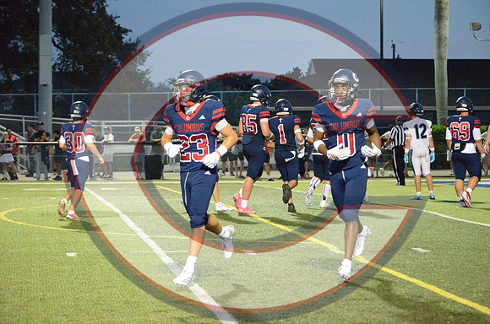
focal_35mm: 128
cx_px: 245
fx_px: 1732
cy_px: 162
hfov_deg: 16.1
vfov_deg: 10.7
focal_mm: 85
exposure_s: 1/400
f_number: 4.5
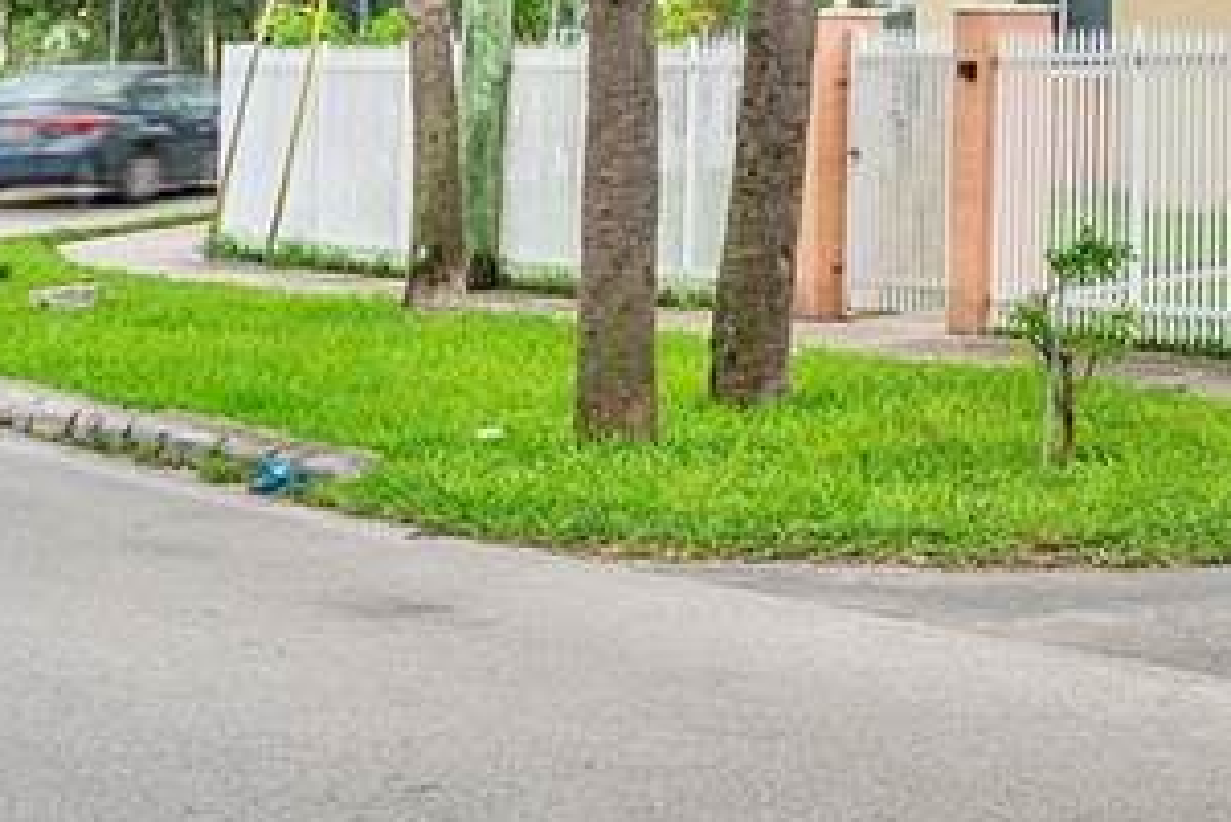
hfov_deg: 16.1
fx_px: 3489
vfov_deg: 13.0
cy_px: -235
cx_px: 2384
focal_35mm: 102
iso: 100
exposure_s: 1/50
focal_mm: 24
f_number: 10
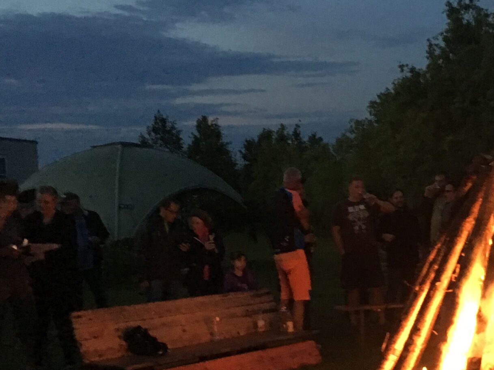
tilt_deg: -3.9
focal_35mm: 61
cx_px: 409
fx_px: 871
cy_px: 239
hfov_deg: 30.7
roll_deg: +0.9
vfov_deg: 23.9
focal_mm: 4.15
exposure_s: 1/17
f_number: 2.2
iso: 320
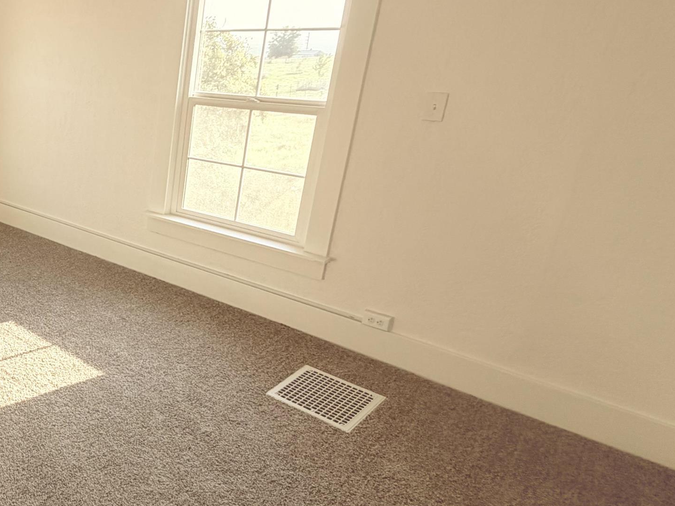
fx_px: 585
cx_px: -27
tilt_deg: -18.4
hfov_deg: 47.5
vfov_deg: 46.7
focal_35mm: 30
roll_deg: +0.2
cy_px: 232
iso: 64
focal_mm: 2.22
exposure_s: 1/137
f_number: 2.2
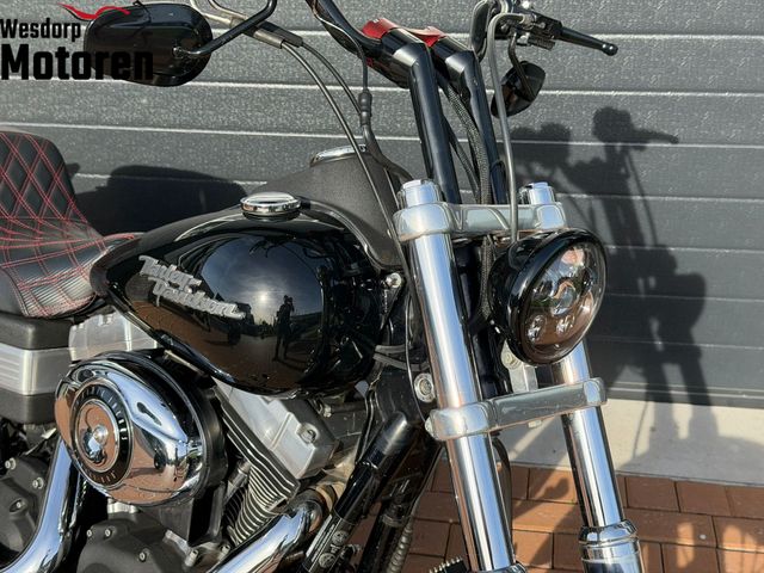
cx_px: 382
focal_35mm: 48
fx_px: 1059
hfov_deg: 39.7
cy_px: 286
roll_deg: +3.8
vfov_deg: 30.3
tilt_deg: -23.3
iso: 100
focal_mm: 6.76
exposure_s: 1/2208
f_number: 1.78
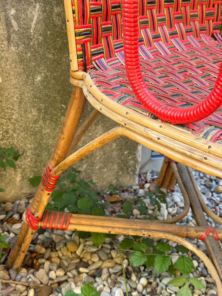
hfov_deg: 30.3
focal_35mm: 48
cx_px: 111
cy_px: 148
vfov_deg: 39.7
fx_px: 410
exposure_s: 1/112
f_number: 1.78
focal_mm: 6.76
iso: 100
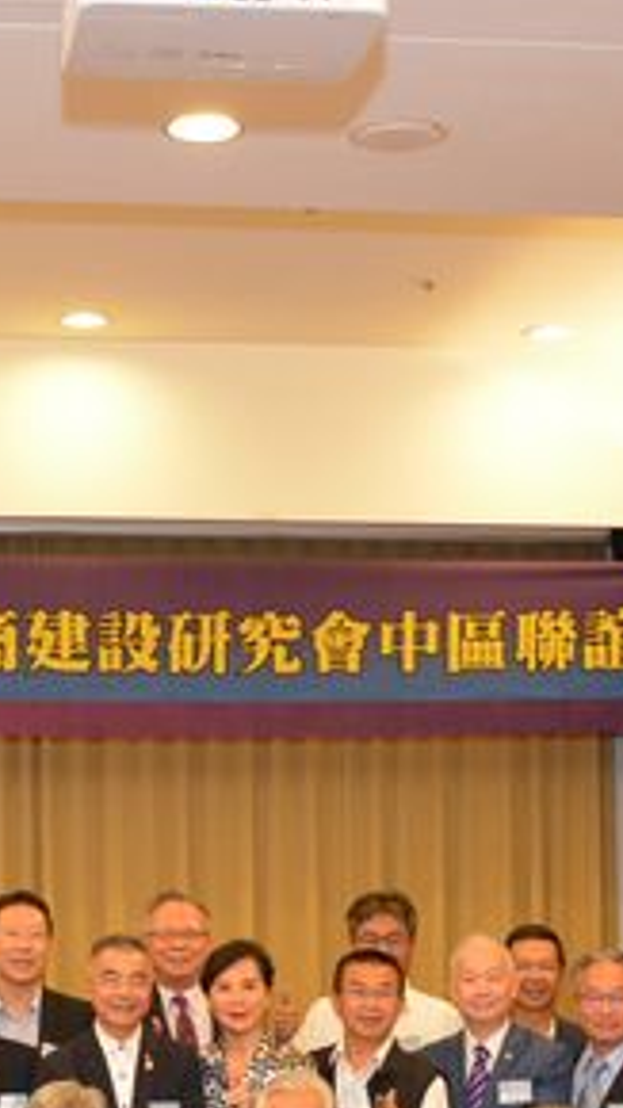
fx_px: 2292
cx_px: 92
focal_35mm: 78
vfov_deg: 26.7
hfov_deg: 15.3
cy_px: 877
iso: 2500
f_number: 3.5
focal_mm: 20
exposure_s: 1/80
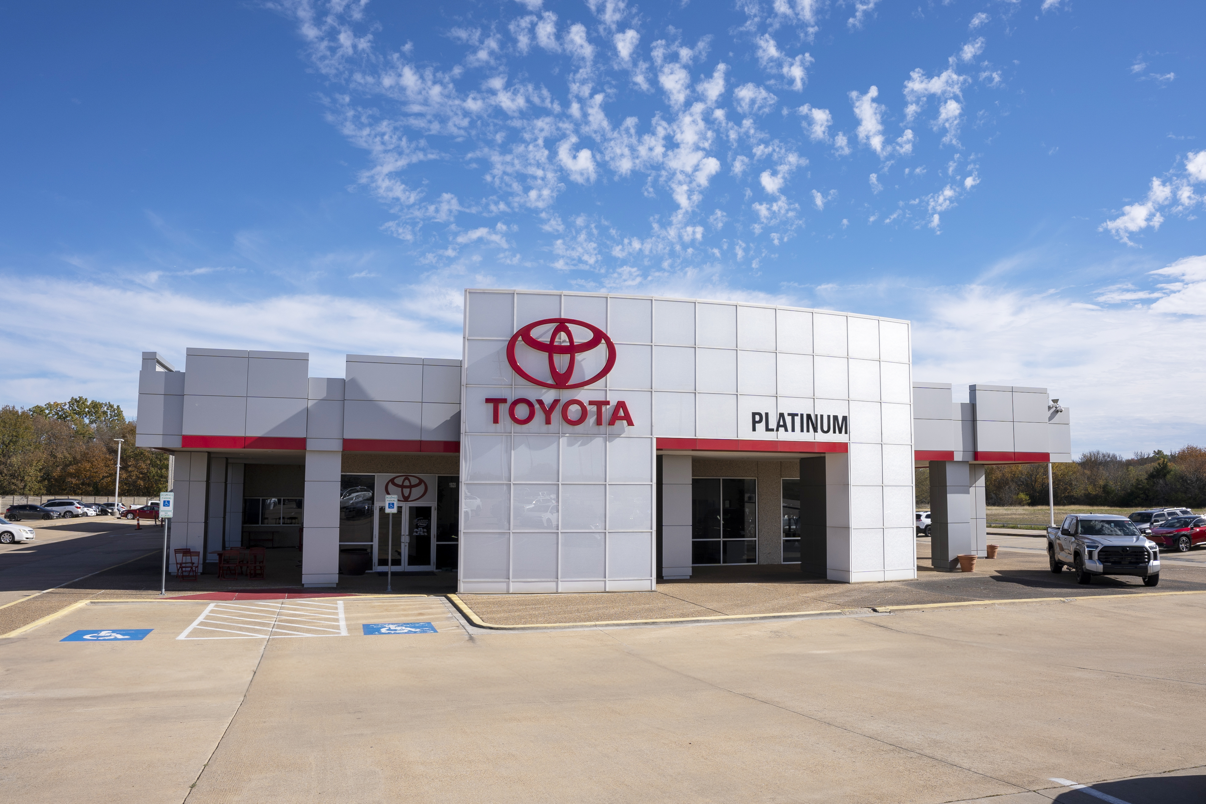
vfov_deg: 51.3
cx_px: 603
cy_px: 402
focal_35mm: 25
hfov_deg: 71.5
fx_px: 837
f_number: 8
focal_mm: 17
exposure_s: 1/400
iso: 100
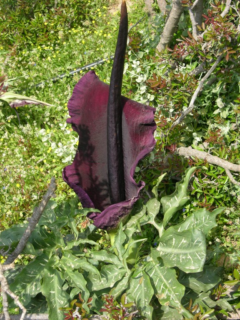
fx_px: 647
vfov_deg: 27.8
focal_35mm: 70
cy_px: 160
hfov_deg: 21.0
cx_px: 120
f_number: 4.7
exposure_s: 1/160
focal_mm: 17.8
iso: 50
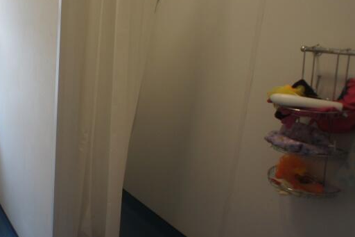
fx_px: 473
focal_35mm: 48
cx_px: 51
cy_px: 128
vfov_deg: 28.0
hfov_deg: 38.9
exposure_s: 1/30
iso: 200
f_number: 3.2
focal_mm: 16
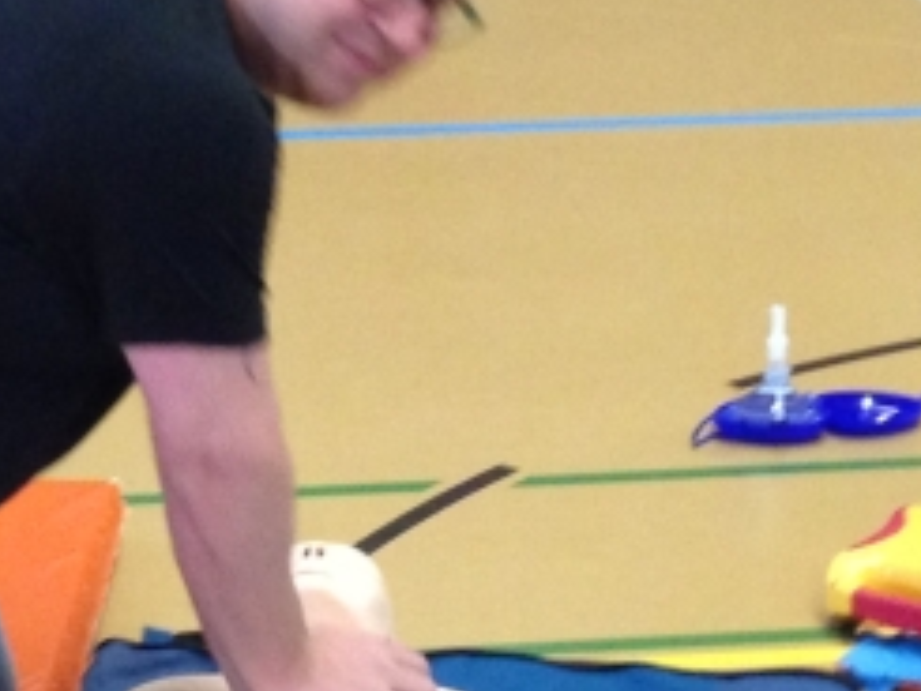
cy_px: 207
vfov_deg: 10.7
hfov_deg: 14.3
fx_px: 3673
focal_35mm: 138
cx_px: 293
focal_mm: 4.13
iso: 320
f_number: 2.4
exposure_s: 1/20
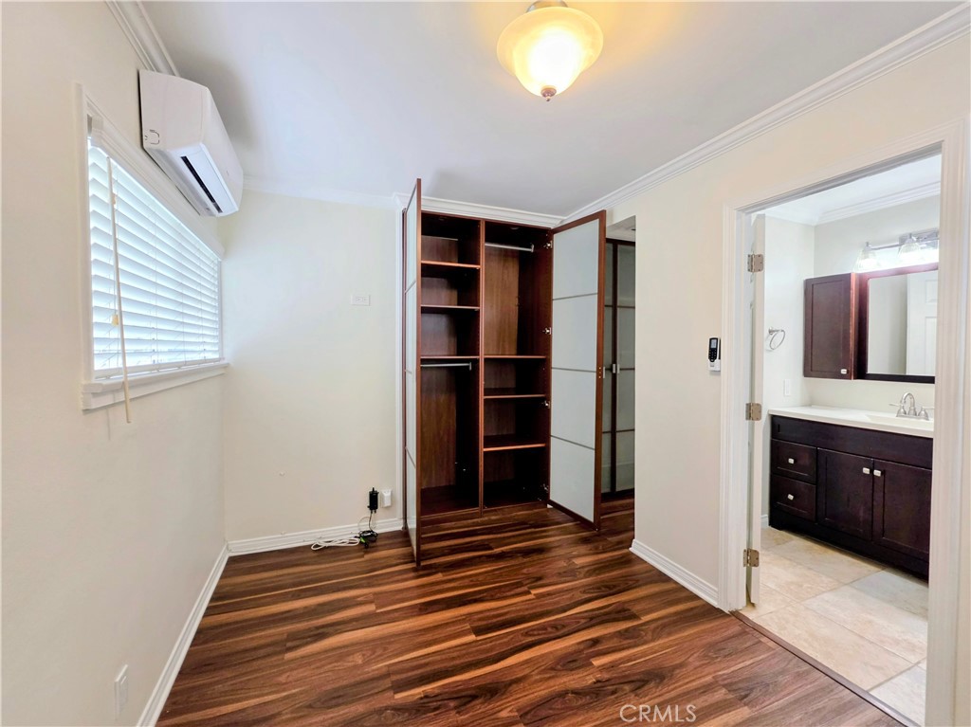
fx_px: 364
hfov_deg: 106.2
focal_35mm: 13
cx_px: 486
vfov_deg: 89.9
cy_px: 364
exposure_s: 1/120
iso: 100
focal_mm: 2.2
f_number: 1.9
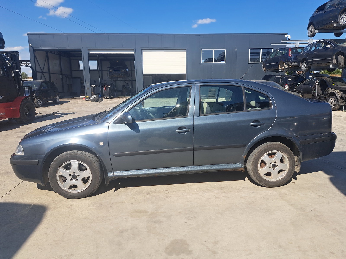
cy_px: 130
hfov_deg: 71.6
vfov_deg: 56.8
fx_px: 240
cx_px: 173
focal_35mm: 24
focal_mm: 5.23
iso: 50
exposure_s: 1/992
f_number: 1.8
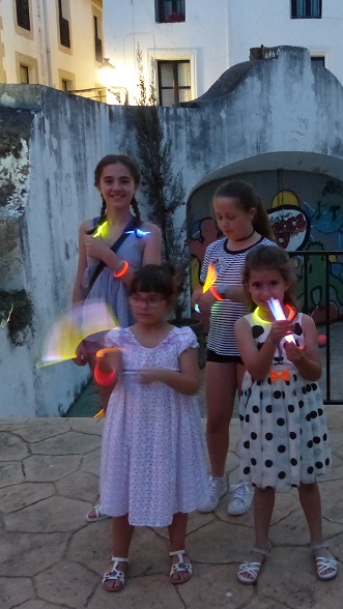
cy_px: 308
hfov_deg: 26.4
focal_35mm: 43
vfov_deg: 47.3
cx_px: 333
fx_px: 695
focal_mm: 5.3
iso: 800
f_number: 2.8
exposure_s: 1/8
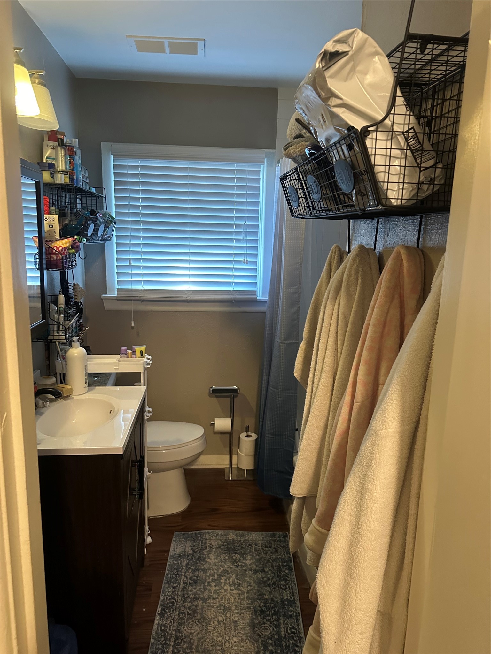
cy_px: 327
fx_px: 454
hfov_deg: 56.8
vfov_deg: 71.6
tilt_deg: -10.6
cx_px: 246
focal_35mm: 24
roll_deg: -2.1
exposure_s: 1/60
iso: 640
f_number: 1.78
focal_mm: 6.86
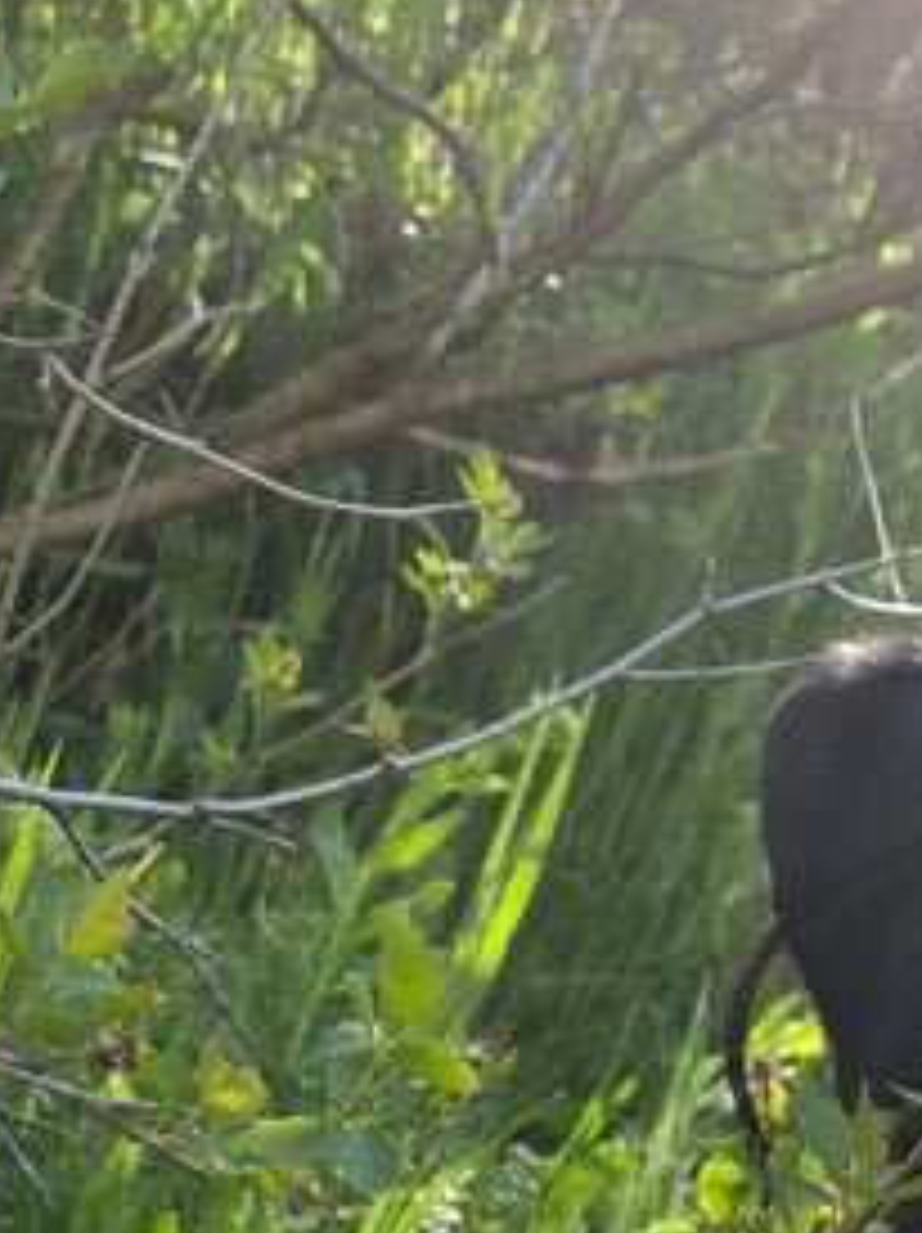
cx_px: 1237
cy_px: 1528
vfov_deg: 21.0
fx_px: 3059
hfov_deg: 16.1
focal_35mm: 86
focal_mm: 5.4
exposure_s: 1/779
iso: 80
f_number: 1.8
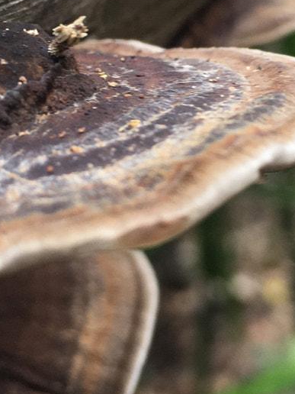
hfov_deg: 16.4
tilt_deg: -21.0
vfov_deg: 21.7
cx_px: 146
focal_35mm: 90
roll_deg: -0.1
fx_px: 1023
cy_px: 147
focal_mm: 4.15
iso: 32
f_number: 2.2
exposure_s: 1/50
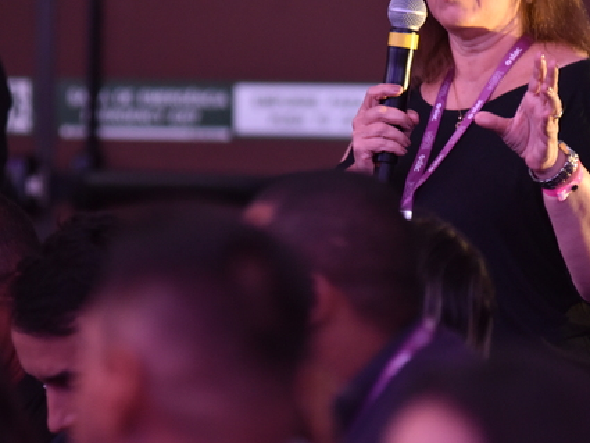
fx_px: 6172
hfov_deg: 5.5
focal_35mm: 362
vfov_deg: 4.1
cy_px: 135
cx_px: 405
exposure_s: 1/50
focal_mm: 200
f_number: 2.8
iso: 2500
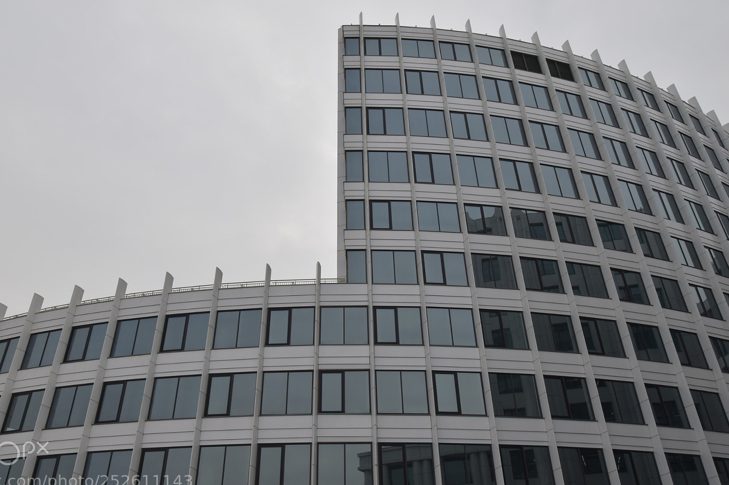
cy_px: 244
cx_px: 337
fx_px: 627
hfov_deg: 60.2
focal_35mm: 31
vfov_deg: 42.3
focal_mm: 18
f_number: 5.6
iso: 100
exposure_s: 1/500
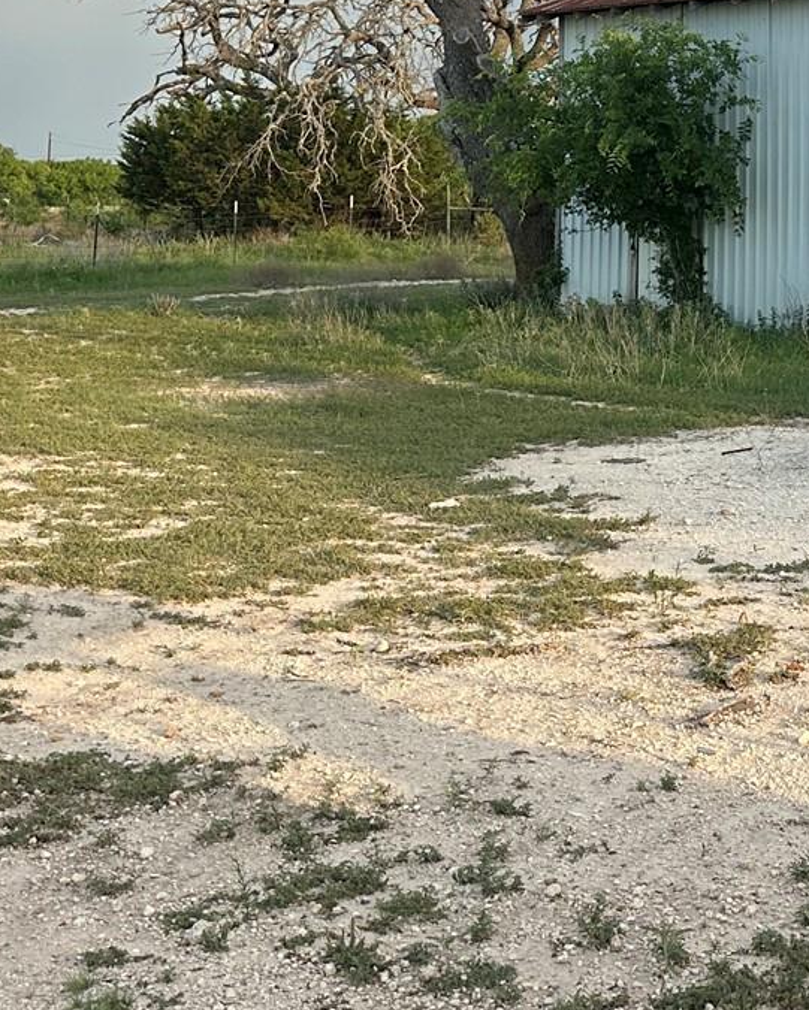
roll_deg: +0.0
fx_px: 2124
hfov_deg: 19.9
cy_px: 126
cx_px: 1042
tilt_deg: +1.6
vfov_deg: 26.0
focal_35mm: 71
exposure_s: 1/1721
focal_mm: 6.86
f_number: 1.78
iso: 80
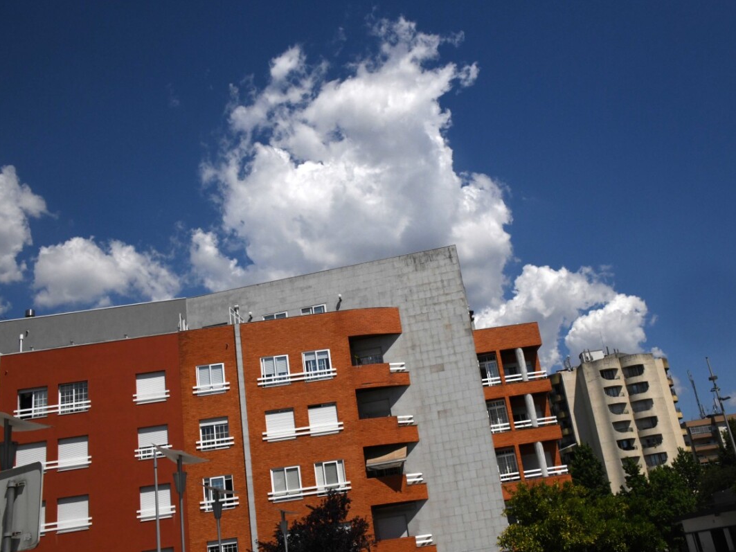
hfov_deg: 49.0
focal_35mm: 38
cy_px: 276
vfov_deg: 37.7
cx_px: 380
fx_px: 808
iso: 2000
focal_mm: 35
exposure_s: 1/2000
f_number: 22
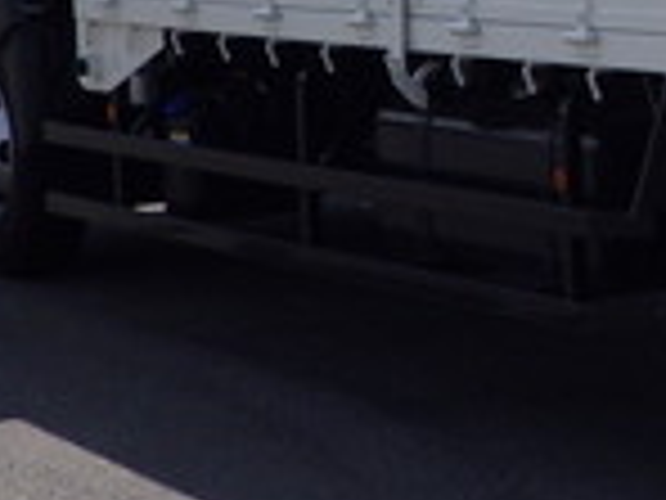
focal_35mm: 147
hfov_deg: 12.5
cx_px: 1112
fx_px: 2828
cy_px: -113
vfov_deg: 9.9
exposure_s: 1/2000
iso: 250
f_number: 4.6
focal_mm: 6.1
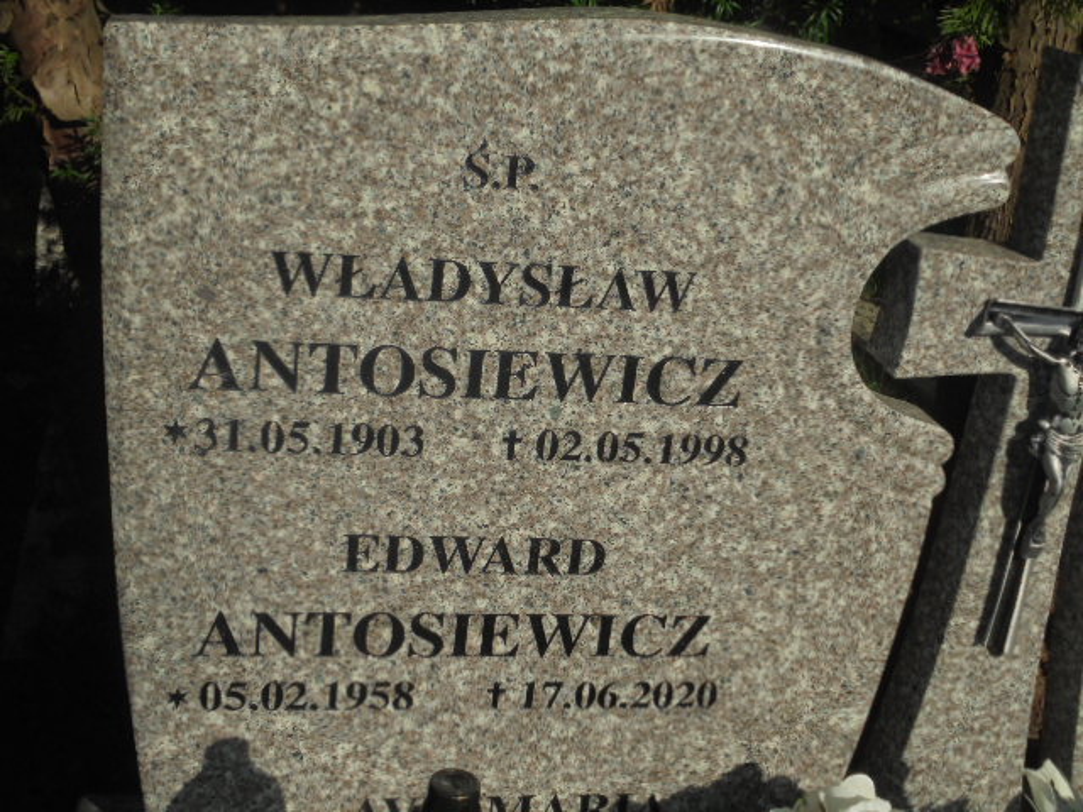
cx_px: 542
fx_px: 1533
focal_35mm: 49
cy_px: 406
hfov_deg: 38.9
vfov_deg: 29.7
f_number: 4.8
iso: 100
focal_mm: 8.9
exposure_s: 1/1000
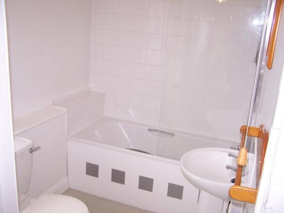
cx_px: 142
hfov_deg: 49.0
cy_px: 106
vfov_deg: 37.7
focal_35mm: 38
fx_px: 312
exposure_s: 1/60
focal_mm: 6.3
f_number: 2.8
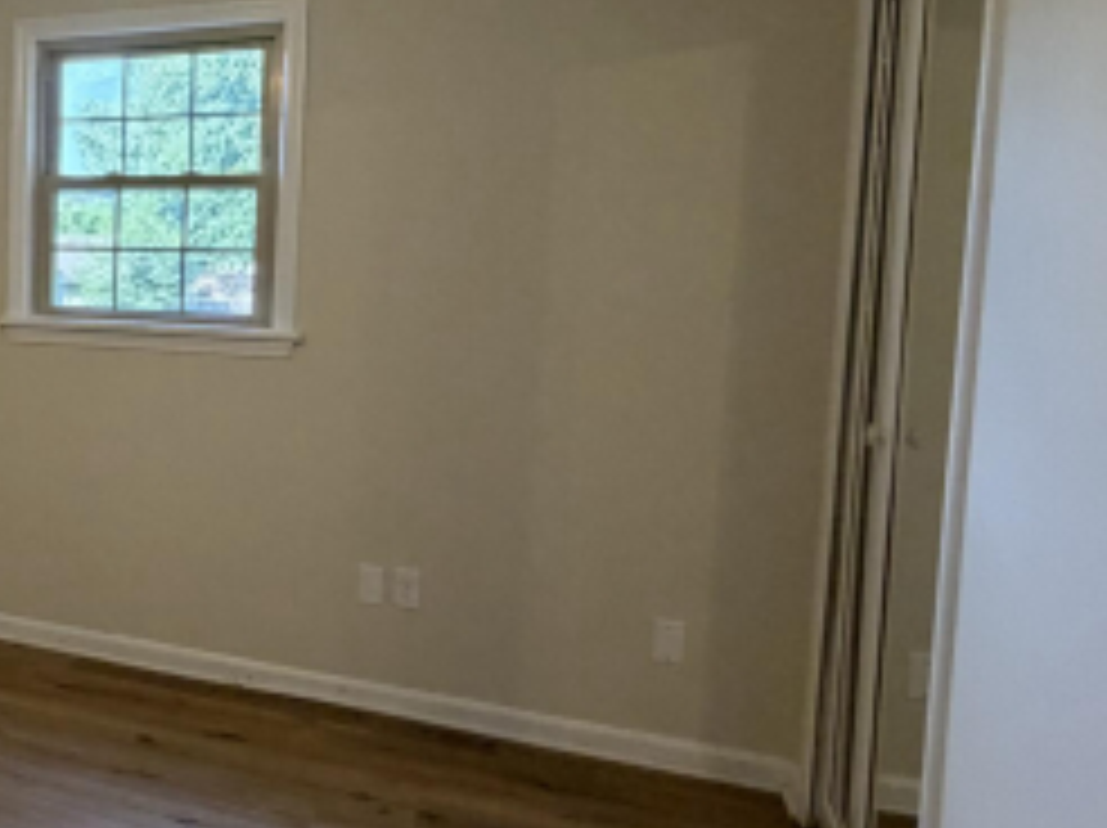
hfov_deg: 38.7
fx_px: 1214
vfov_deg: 37.5
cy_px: 320
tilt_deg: -3.2
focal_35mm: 38
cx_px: -160
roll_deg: -0.4
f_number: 2.2
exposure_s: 1/120
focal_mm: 2.22
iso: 320
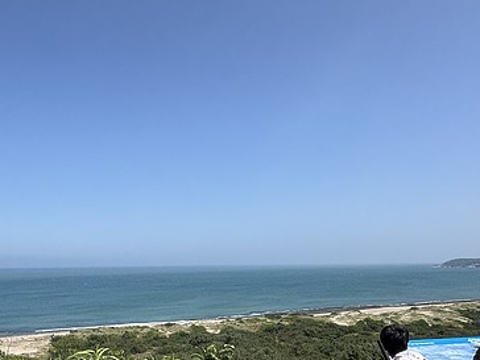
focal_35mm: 30
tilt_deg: +1.6
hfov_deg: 59.9
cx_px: 220
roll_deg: +2.2
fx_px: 416
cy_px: 263
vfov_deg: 45.4
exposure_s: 1/2146
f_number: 2.2
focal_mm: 2.22
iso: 50
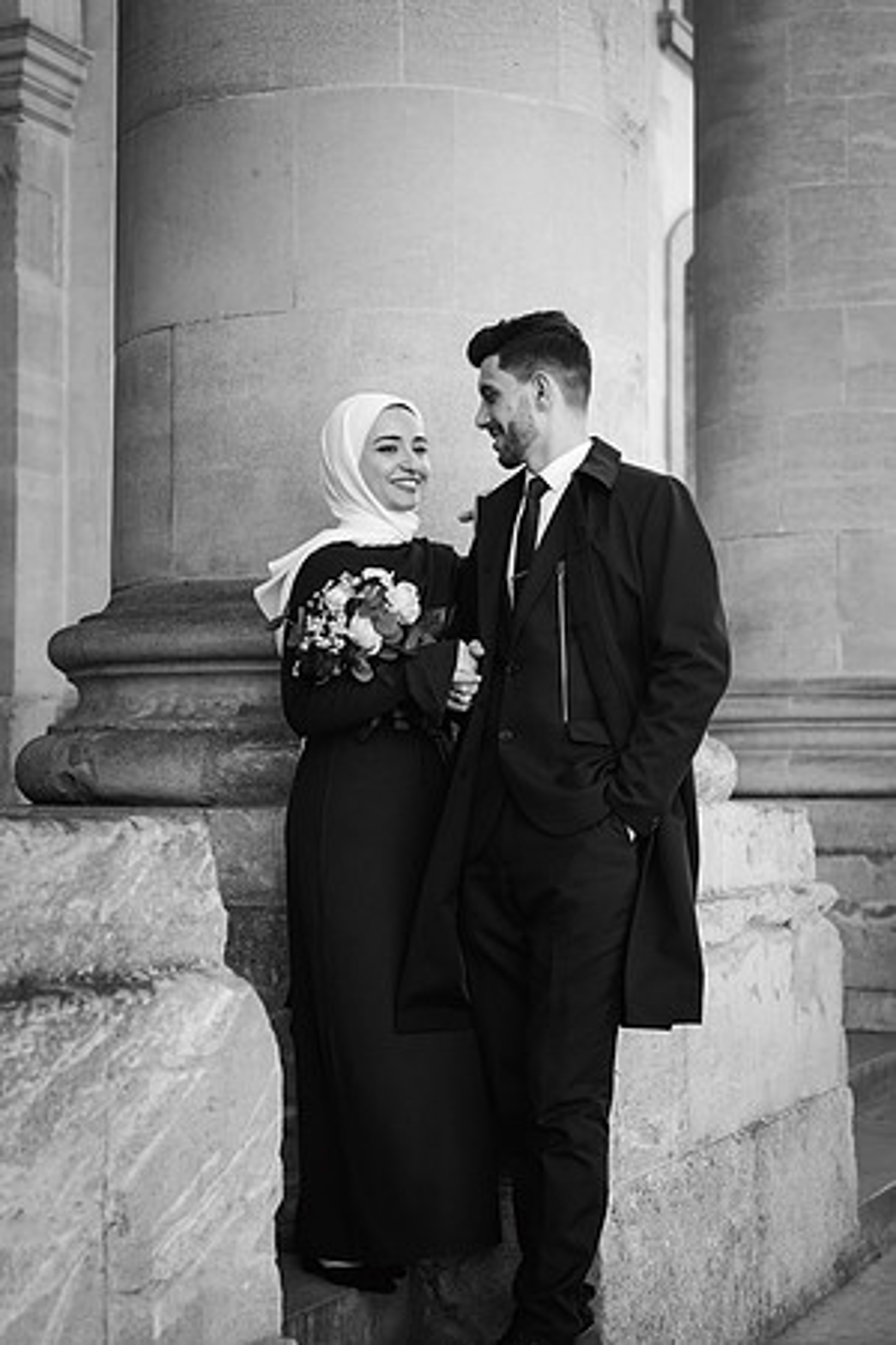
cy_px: 672
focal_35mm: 60
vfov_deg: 33.4
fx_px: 2240
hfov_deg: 22.6
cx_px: 448
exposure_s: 1/640
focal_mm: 40
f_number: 2.8
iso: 200
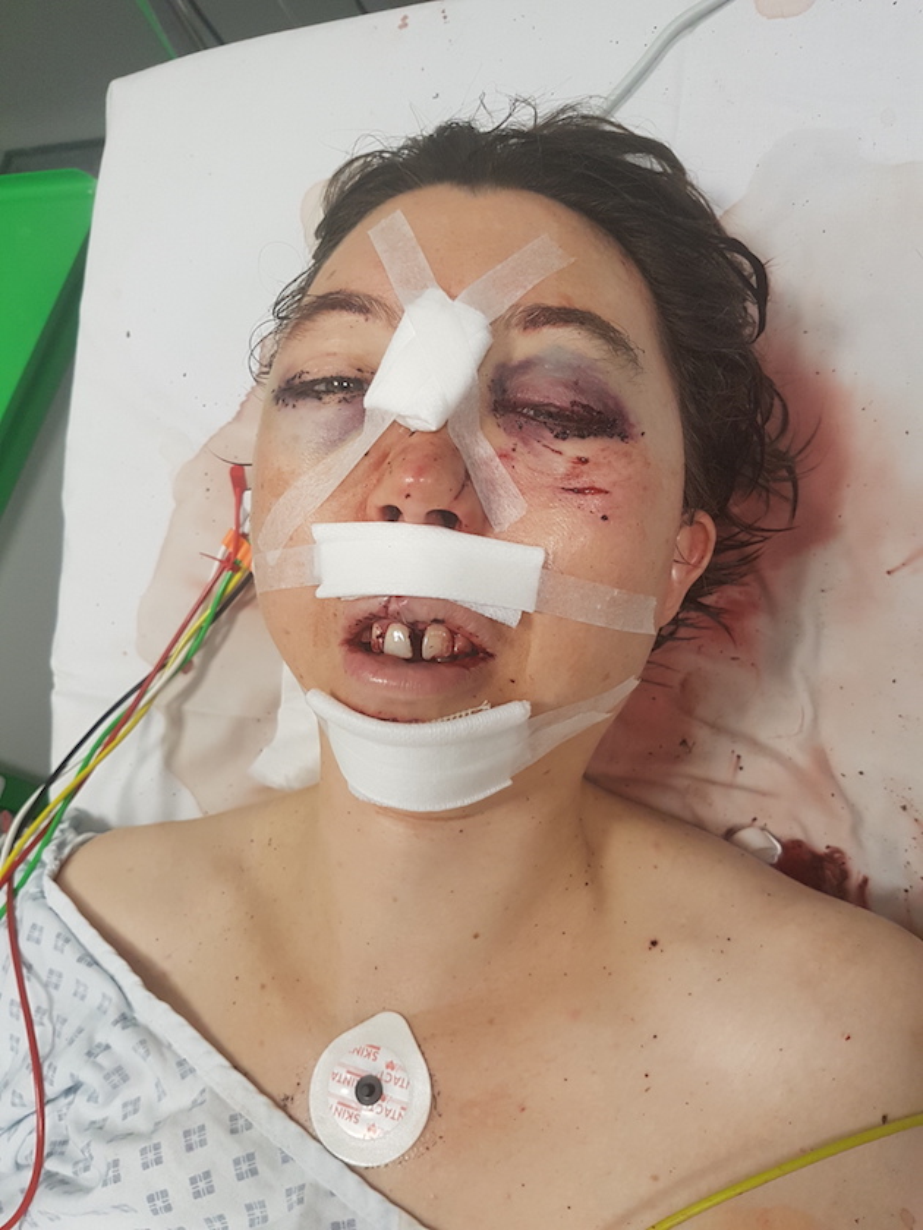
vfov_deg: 67.3
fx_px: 924
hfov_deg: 53.1
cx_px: 462
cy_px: 615
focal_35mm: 26
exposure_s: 1/50
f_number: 1.7
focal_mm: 4.2
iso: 100
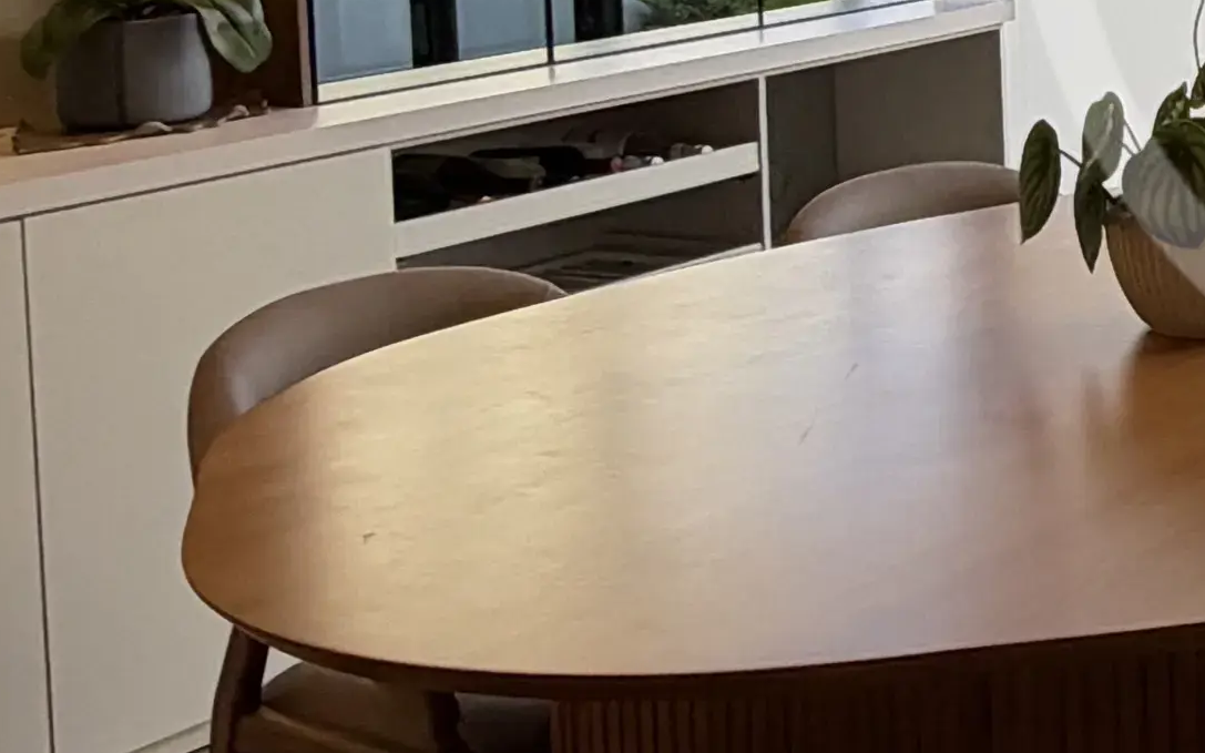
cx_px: 1633
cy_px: -155
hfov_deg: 23.0
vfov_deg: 16.1
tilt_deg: -3.5
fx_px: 2561
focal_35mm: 78
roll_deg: +0.4
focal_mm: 2.22
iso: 64
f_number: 2.2
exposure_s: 1/120
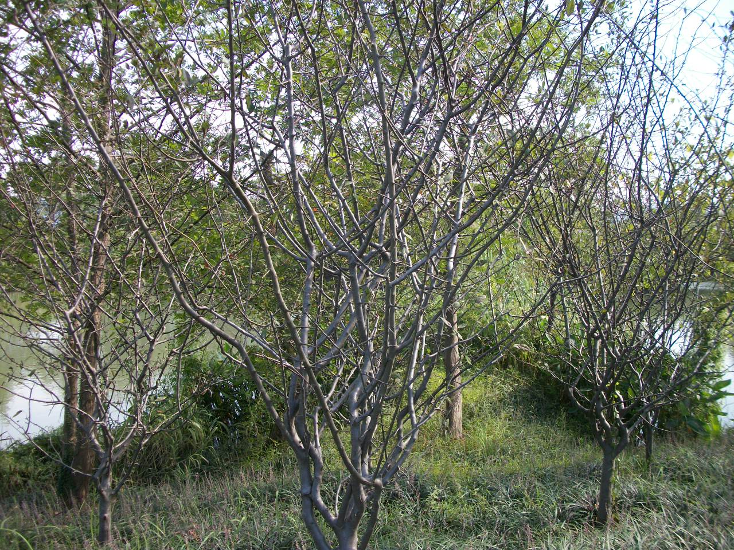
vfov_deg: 44.2
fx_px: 679
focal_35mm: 32
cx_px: 367
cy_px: 275
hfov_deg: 56.8
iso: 80
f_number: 2.9
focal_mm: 5.7
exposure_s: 1/320
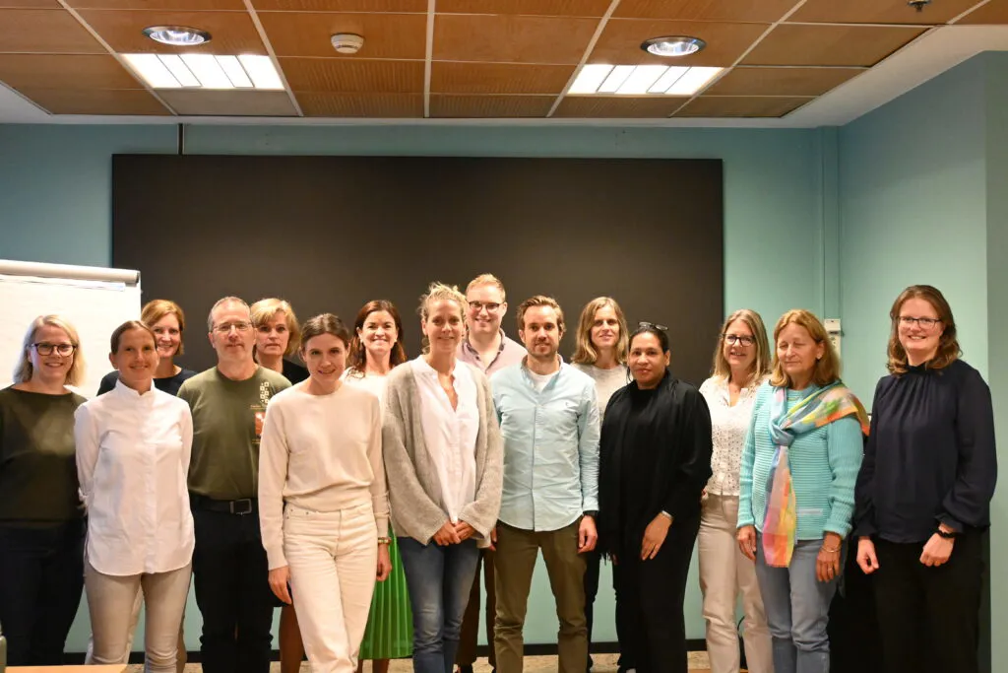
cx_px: 504
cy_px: 336
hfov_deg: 47.1
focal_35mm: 41
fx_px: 1155
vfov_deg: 32.5
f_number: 5.6
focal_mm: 27.5
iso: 5000
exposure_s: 1/125
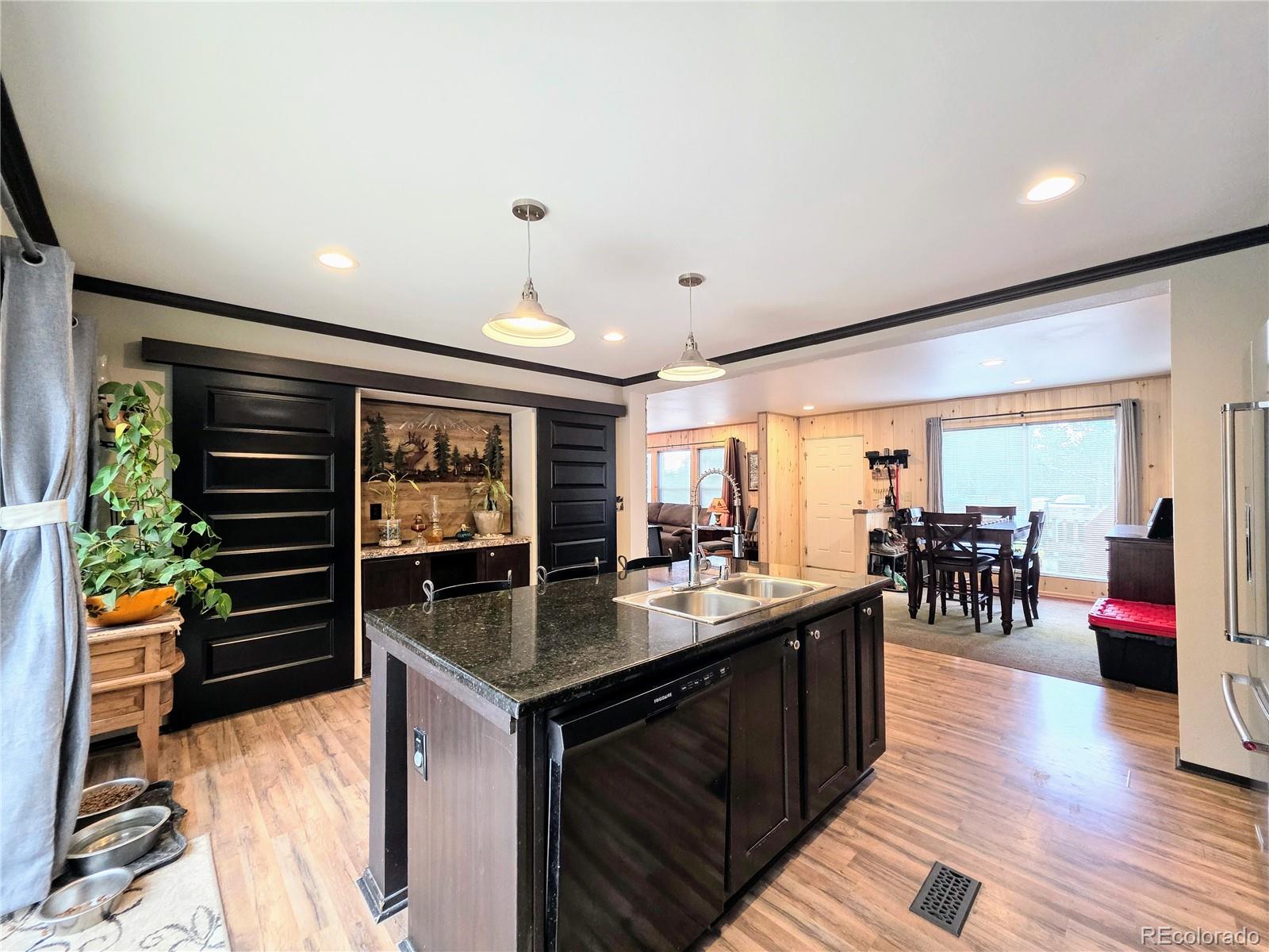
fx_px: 477
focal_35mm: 13
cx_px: 634
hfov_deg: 106.2
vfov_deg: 89.9
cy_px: 476
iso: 200
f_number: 1.9
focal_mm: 2.2
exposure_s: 1/120
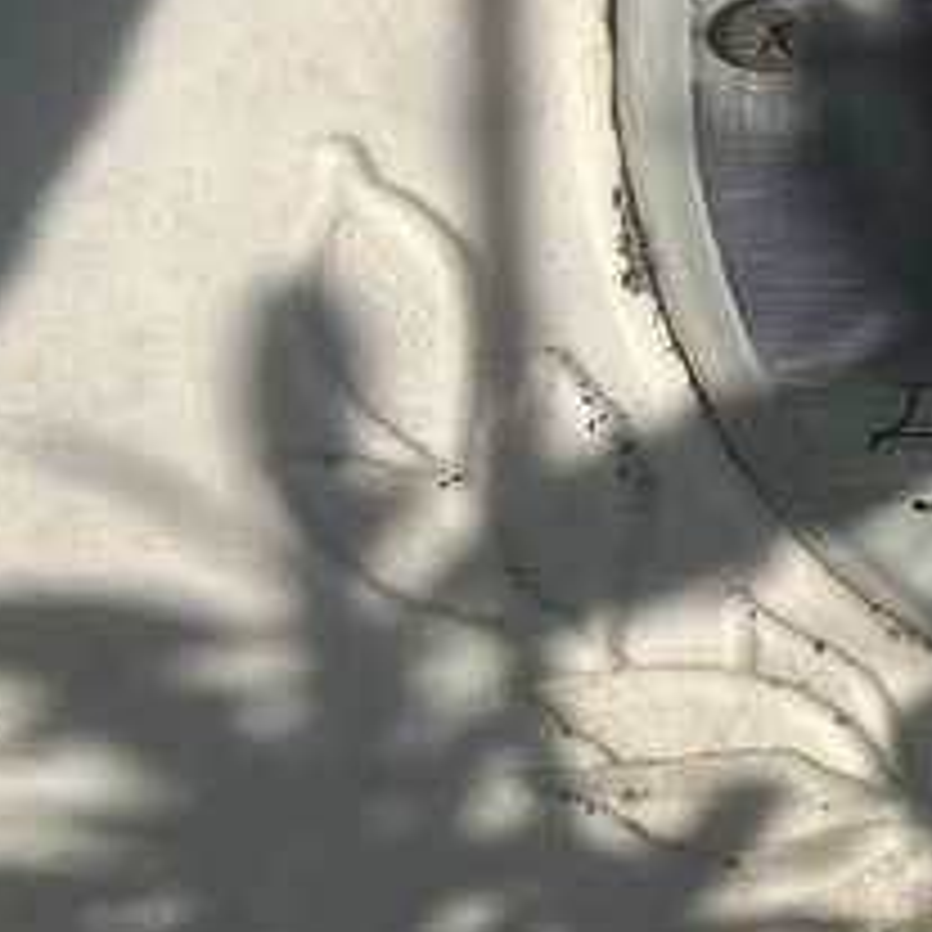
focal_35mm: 89
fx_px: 2711
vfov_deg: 19.5
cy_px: 365
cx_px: 1189
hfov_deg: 18.3
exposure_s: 1/8696
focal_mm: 5.7
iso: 50
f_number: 1.5
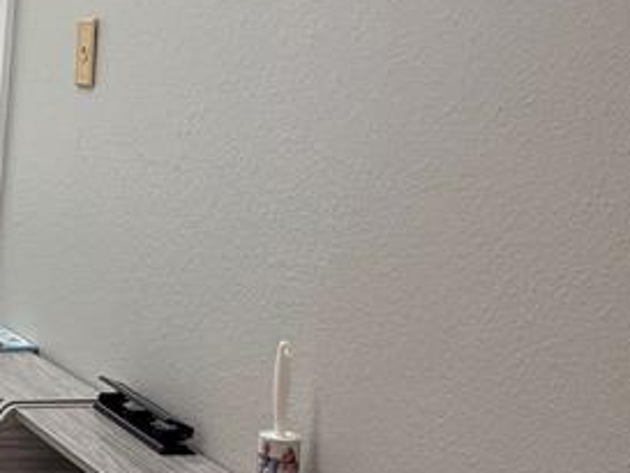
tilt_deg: -6.8
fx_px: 1639
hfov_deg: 20.1
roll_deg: -6.0
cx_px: -166
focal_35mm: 90
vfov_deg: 16.4
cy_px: 194
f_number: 1.78
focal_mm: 6.76
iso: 125
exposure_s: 1/120
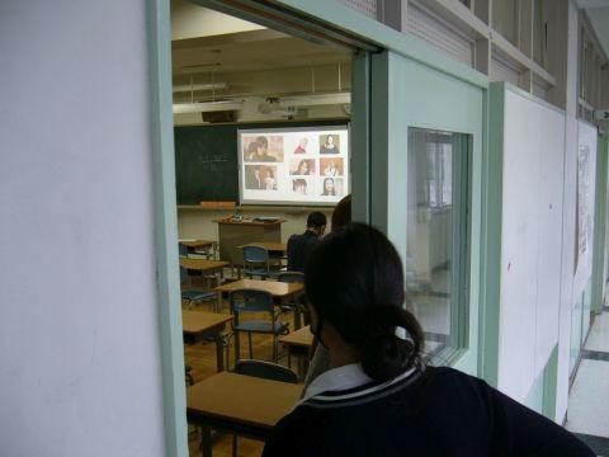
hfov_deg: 52.6
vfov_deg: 40.7
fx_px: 616
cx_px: 304
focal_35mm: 35
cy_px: 228
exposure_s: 1/40
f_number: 2.8
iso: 80
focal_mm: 5.8
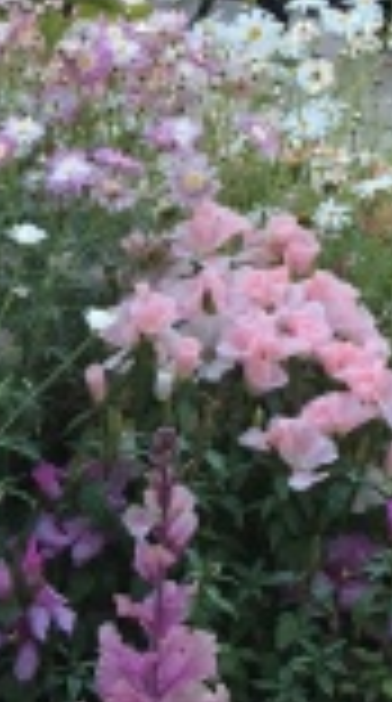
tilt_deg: -23.7
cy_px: 716
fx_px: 2418
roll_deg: -0.1
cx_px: -144
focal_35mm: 130
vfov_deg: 16.2
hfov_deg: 9.1
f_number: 2.2
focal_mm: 4.15
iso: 32
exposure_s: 1/33
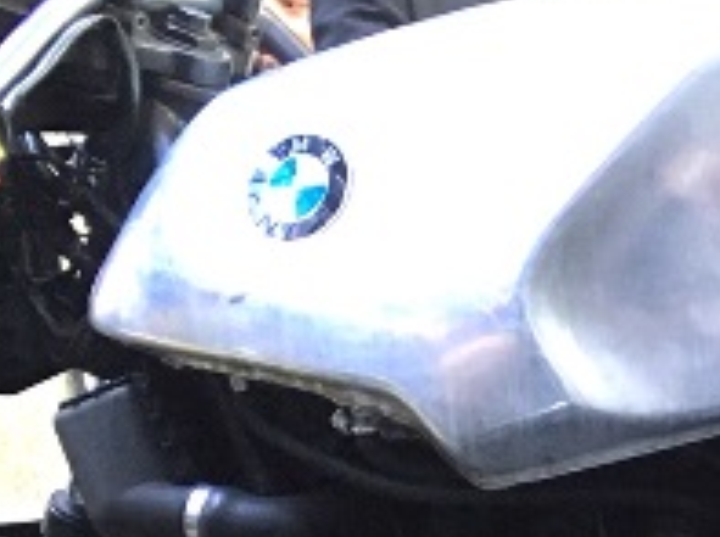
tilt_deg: -2.5
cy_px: 807
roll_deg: -0.1
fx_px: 2450
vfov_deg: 11.9
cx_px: 1089
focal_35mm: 118
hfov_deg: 15.4
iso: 160
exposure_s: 1/33
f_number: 2.2
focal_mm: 4.15
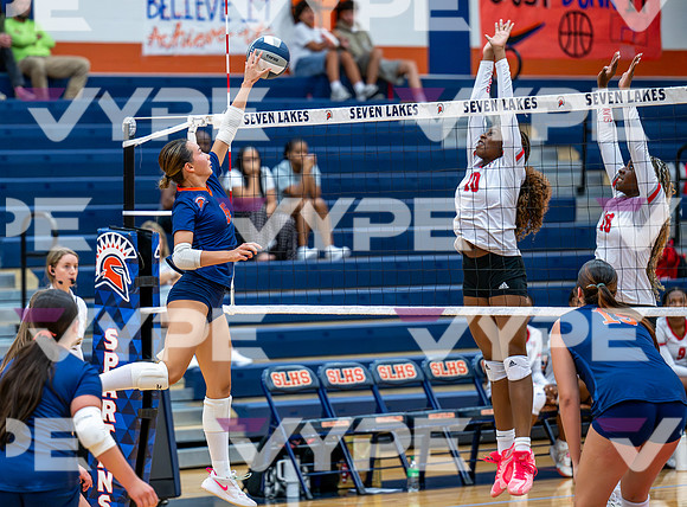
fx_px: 3590
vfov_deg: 8.1
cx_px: 242
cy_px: 248
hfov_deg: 10.9
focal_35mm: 182
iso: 4000
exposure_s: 1/800
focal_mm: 140
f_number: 2.8
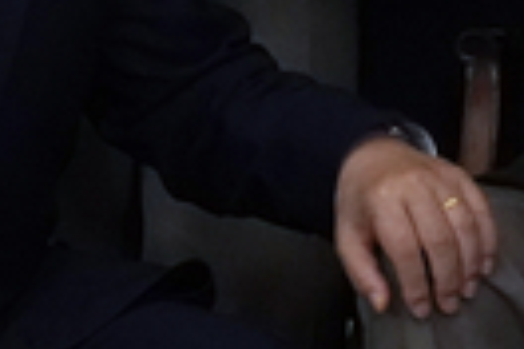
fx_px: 6491
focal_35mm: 446
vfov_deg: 3.1
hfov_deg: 4.6
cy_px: -291
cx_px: 580
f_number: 4
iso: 6400
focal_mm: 70
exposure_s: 1/400
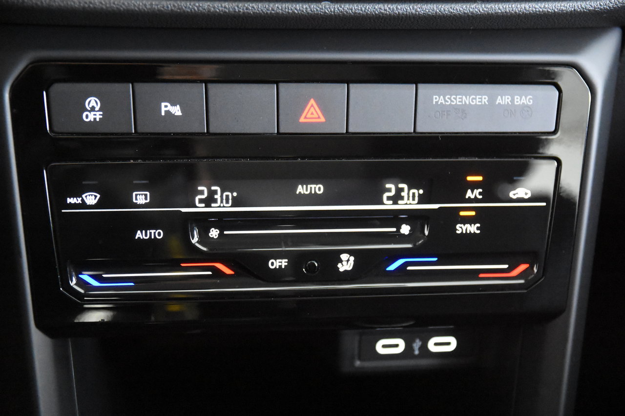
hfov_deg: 26.0
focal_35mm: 78
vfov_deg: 17.5
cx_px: 312
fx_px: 1354
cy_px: 208
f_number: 3.8
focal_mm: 52
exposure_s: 1/40
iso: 12800
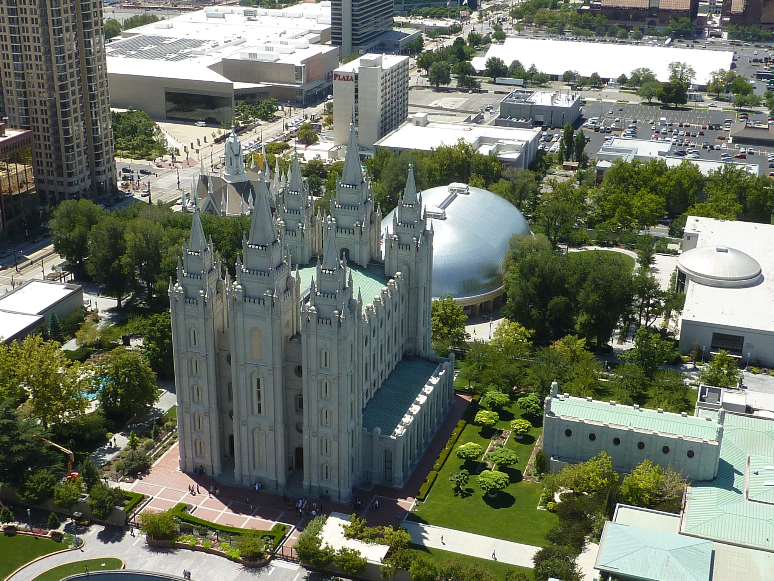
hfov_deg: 39.7
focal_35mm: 48
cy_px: 290
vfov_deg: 30.3
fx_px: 1073
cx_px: 387
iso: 80
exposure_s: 1/500
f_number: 4.5
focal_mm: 4.4
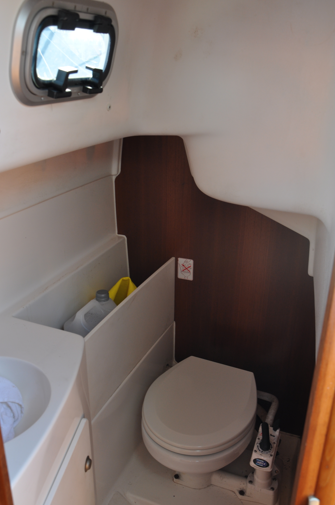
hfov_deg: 38.2
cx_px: 166
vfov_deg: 55.1
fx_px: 484
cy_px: 262
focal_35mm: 35
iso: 250
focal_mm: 21
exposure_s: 1/30
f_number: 5.6
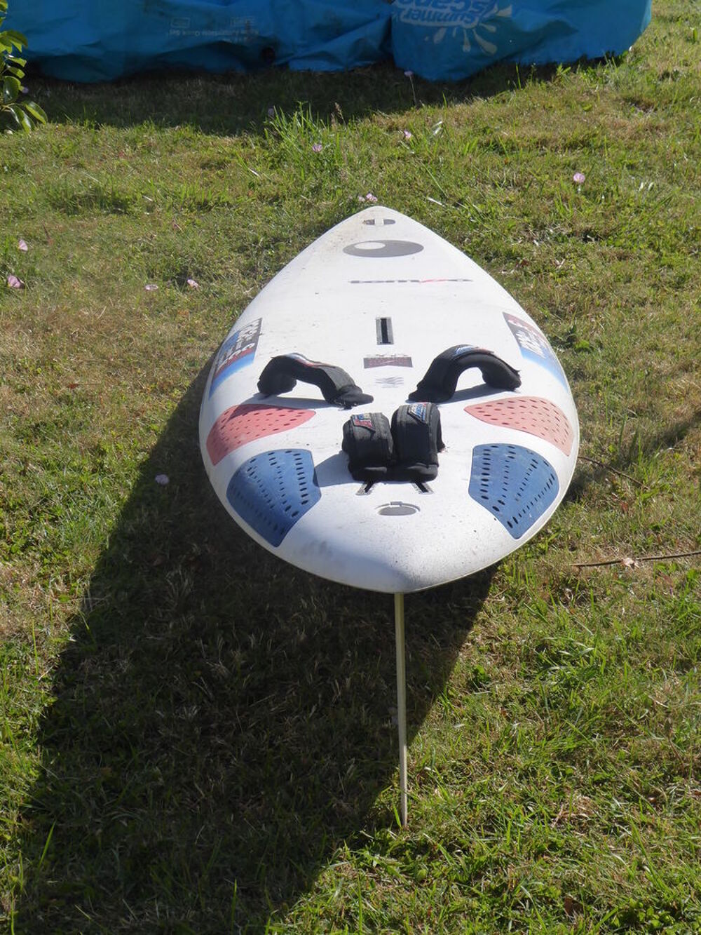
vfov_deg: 20.0
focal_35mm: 98
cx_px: 350
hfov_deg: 15.1
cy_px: 468
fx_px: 2646
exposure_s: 1/500
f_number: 4.9
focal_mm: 16.1
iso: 125
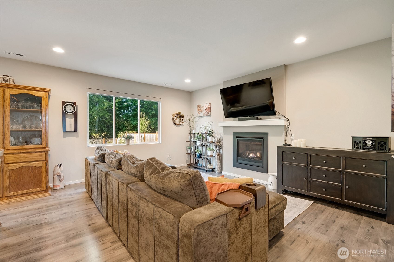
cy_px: 131
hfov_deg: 95.0
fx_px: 181
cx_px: 197
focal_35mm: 16
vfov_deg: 72.0
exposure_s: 1/40
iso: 400
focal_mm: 16.5
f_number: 9
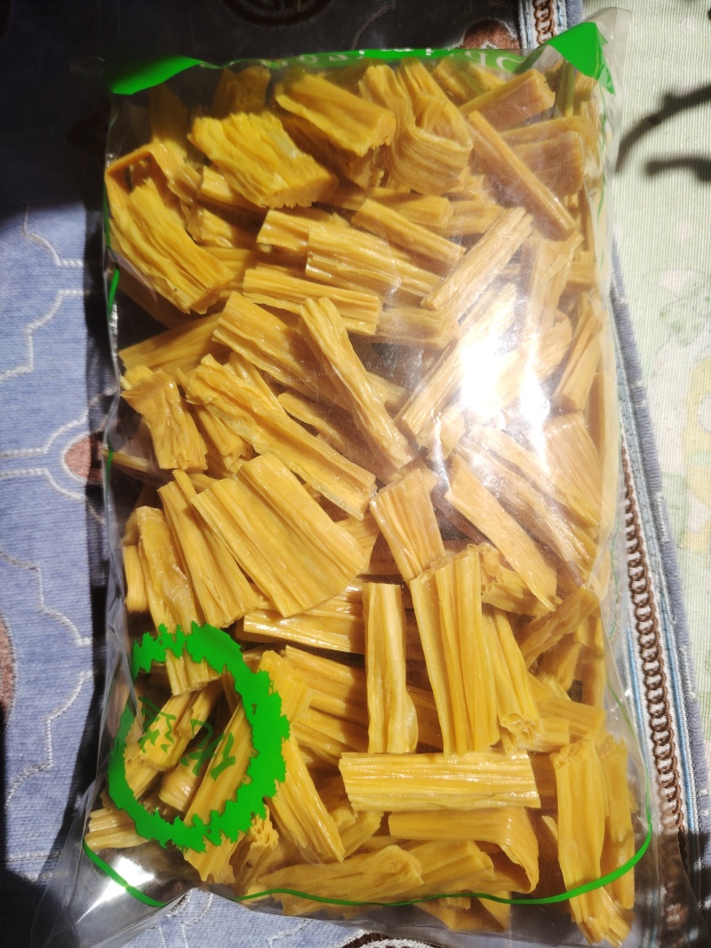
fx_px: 657
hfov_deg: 56.8
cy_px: 474
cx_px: 356
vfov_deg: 71.6
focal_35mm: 24
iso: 100
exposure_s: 1/689
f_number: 1.75
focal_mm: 5.25
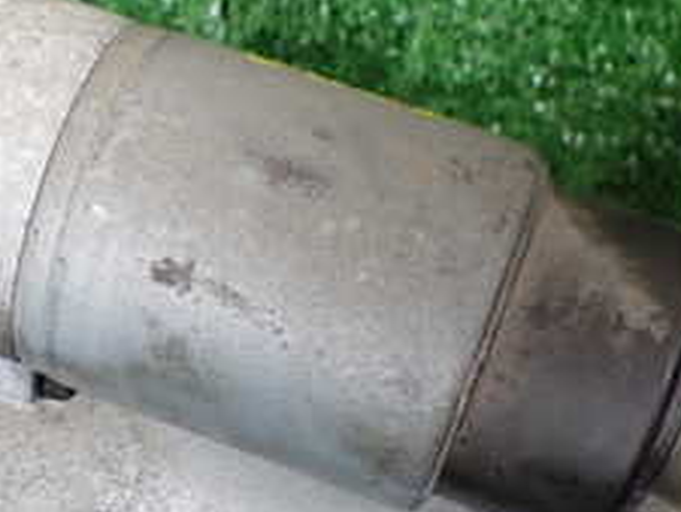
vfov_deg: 18.4
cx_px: 130
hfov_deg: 24.0
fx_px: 1575
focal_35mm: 80
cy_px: 357
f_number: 2.3
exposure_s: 1/125
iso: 500
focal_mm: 5.4
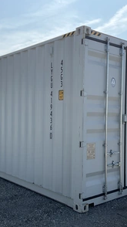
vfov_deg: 47.4
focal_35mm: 43
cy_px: 114
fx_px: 258
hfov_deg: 27.6
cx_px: 55
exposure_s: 1/2667
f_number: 1.8
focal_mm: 3
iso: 25
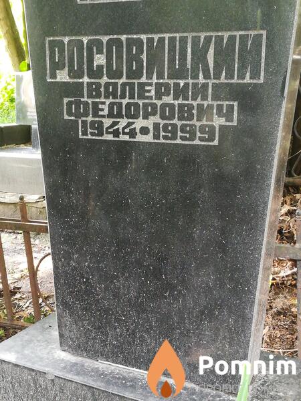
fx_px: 533
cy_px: 200
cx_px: 150
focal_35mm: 46
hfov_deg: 31.5
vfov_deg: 41.2
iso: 250
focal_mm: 3.83
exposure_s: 1/30
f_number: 2.2
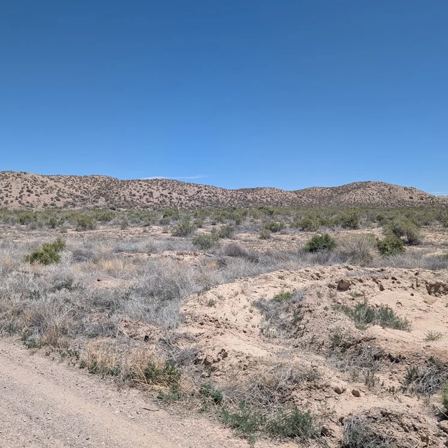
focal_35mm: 29
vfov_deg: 55.6
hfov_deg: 55.4
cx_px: 191
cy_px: 225
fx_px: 425
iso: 22
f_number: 1.68
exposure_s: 1/1335
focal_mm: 6.9
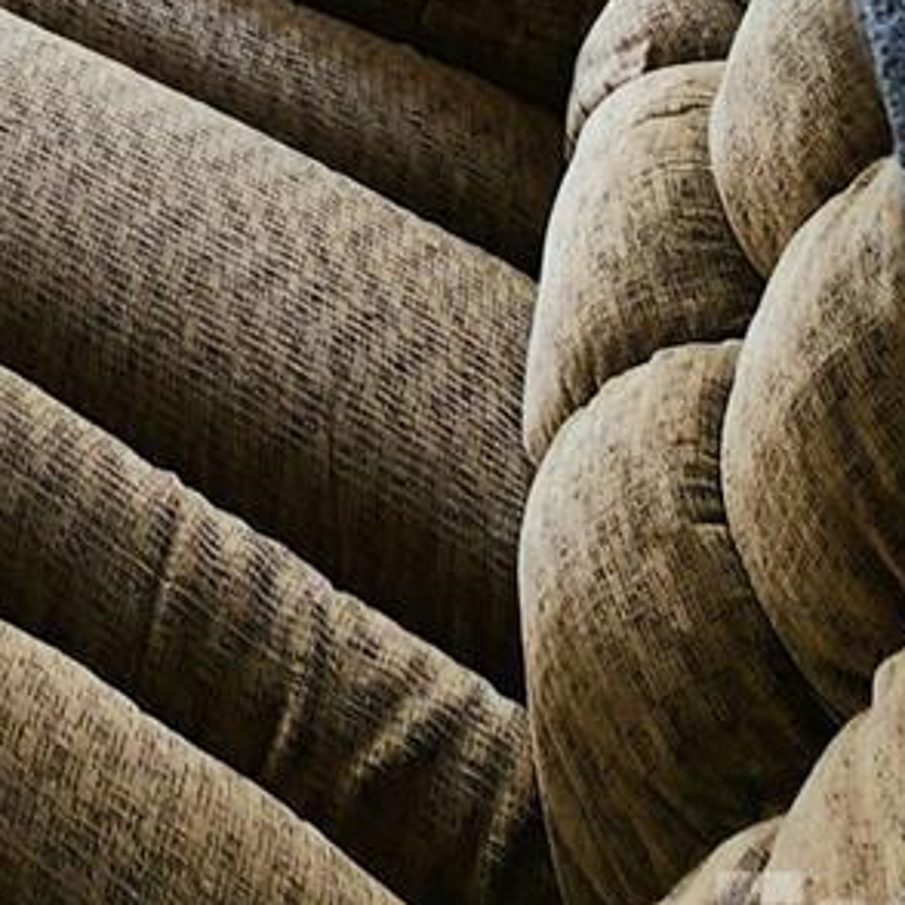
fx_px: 1775
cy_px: -1151
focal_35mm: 60
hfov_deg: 22.6
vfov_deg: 16.2
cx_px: -505
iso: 80
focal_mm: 2.2
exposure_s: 1/120
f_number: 2.2
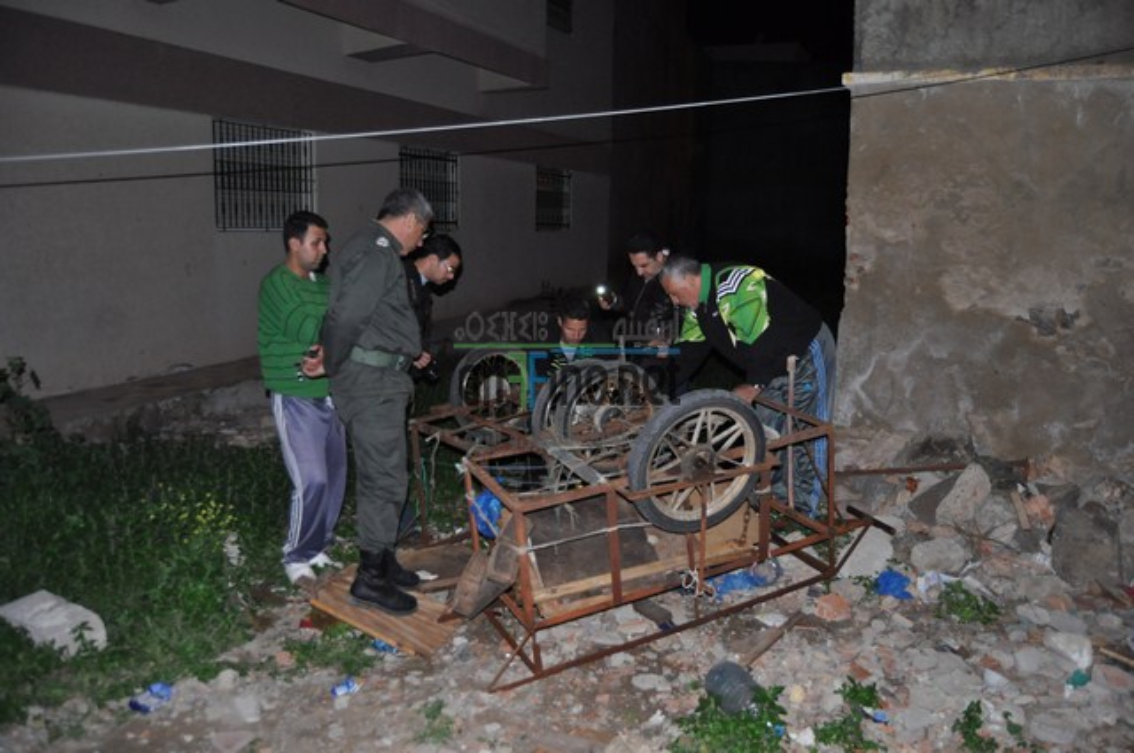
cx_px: 567
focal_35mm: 27
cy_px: 376
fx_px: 849
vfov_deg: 47.8
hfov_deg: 67.4
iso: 800
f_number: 3.5
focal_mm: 18
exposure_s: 1/60
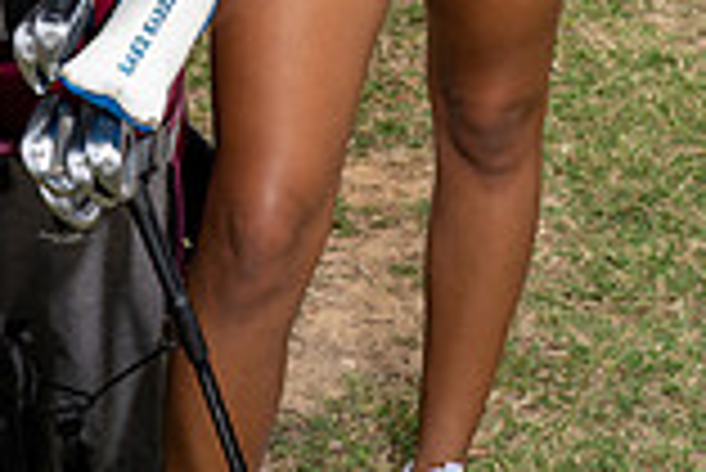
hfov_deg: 18.7
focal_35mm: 109
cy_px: -530
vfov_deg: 11.2
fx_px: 2140
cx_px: 351
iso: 100
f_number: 8
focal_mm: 38
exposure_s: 1/250
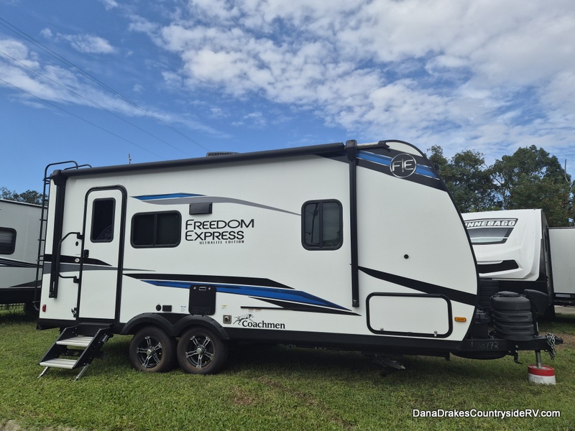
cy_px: 216
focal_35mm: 23
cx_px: 288
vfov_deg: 58.9
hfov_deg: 73.9
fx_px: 382
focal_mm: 5.4
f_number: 1.8
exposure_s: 1/5856
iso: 80
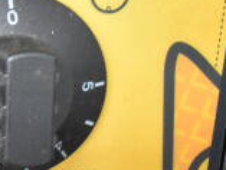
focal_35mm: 112
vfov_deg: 13.2
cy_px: 76
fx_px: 732
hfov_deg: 15.4
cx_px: -166
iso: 2500
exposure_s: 1/30
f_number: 3.8
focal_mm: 20
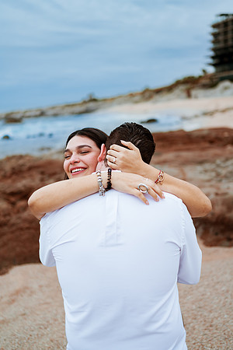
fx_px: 340
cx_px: 116
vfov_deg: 54.4
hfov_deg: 37.9
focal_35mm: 35
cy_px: 175
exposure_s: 1/800
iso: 80
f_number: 1.8
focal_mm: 35
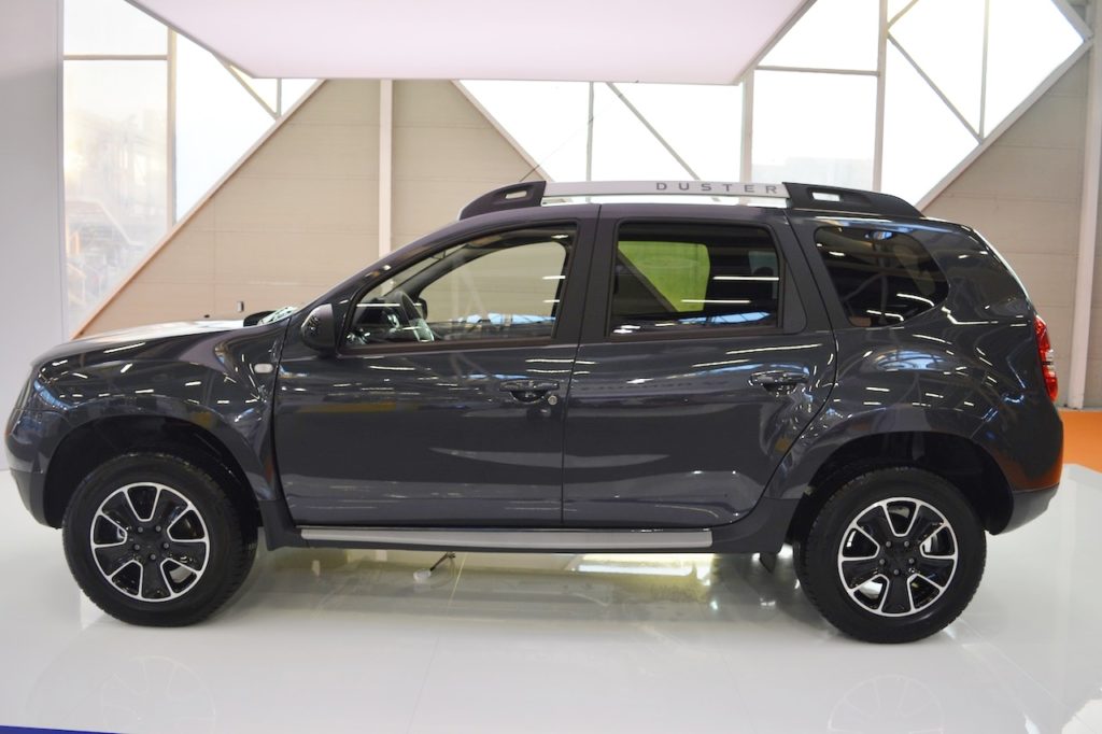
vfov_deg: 47.9
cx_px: 551
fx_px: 826
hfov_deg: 67.4
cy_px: 367
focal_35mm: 27
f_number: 4.5
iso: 400
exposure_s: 1/80
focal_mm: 18
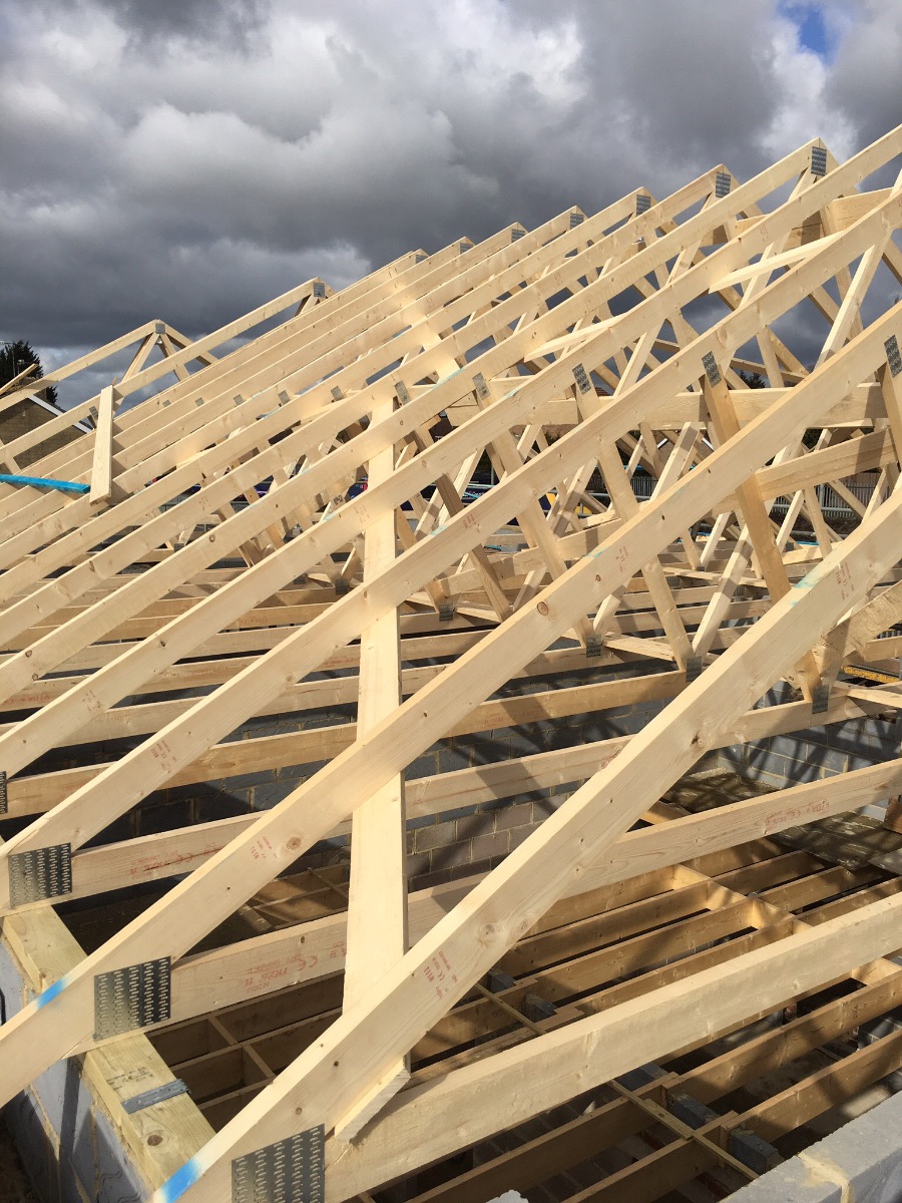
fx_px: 1008
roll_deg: -1.7
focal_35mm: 29
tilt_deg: -8.7
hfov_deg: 48.2
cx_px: 451
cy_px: 602
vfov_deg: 61.7
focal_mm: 4.15
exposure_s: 1/2079
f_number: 2.2
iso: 25
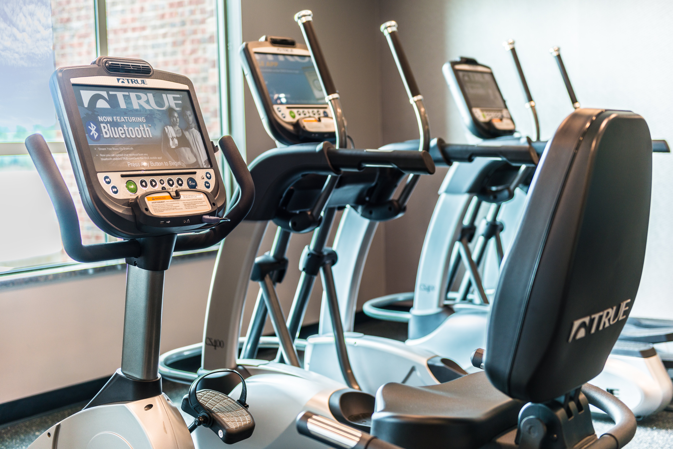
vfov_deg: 26.0
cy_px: 224
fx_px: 972
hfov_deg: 38.2
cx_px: 336
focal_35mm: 52
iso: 100
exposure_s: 1/30
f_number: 2.8
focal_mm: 52
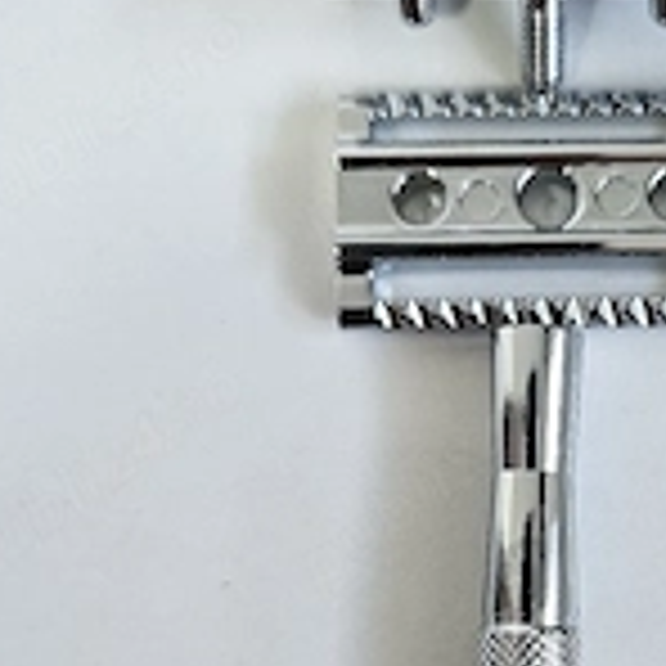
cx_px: 536
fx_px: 1197
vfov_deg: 30.4
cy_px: 531
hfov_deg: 30.3
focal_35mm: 55
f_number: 1.8
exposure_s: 1/101
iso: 200
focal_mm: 5.4
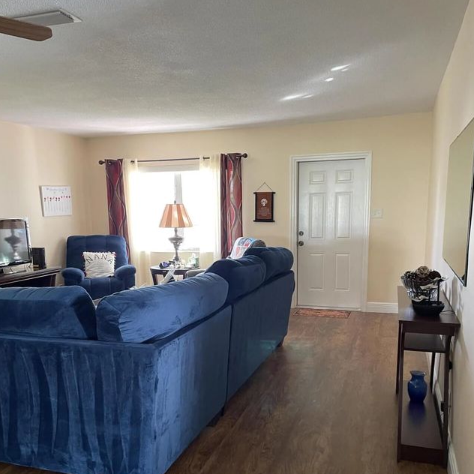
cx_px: 236
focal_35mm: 31
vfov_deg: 51.9
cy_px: 300
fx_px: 480
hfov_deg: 52.5
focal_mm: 4.2
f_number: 1.6
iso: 250
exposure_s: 1/60
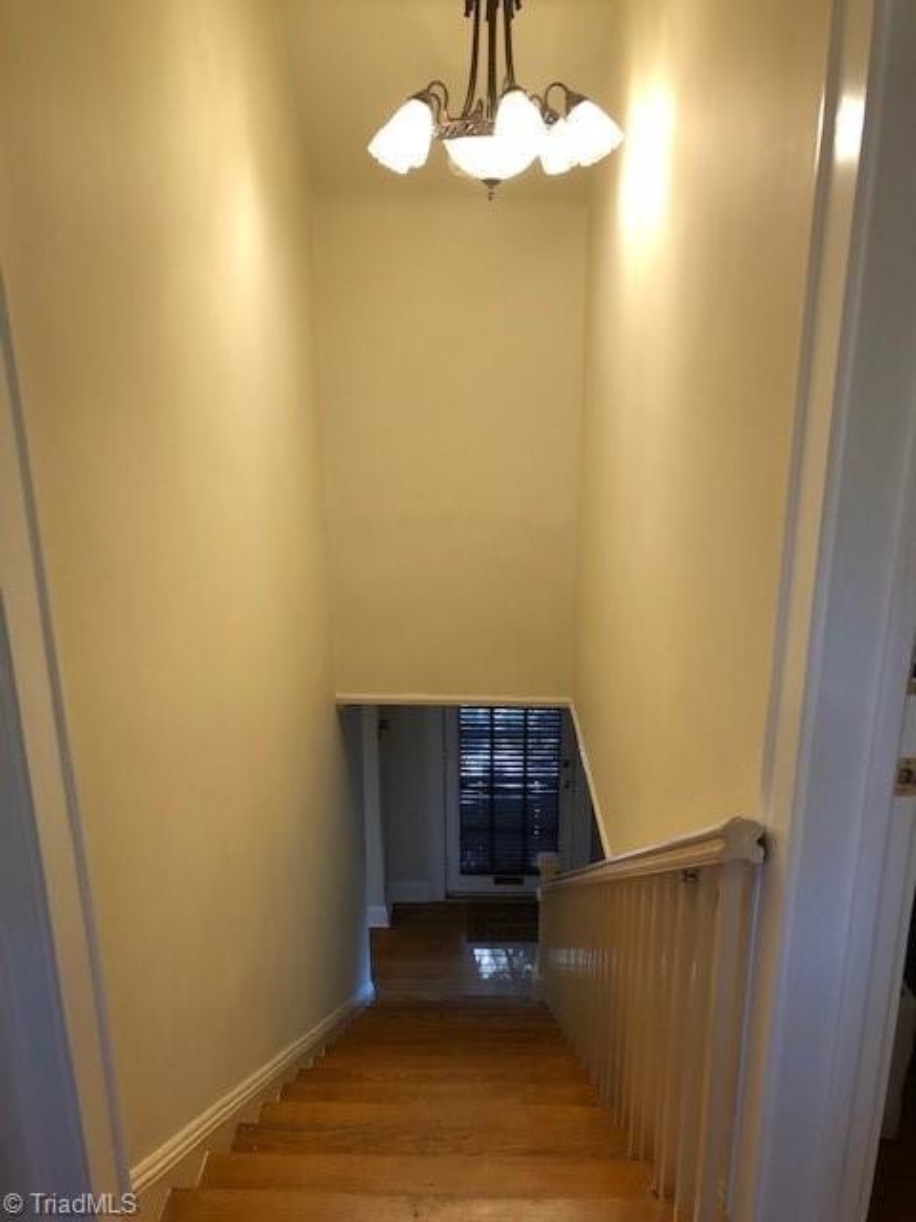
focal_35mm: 28
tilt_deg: -16.5
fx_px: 988
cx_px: 458
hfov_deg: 49.7
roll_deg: +1.0
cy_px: 611
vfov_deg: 63.4
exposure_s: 1/30
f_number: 1.8
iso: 32
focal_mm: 4
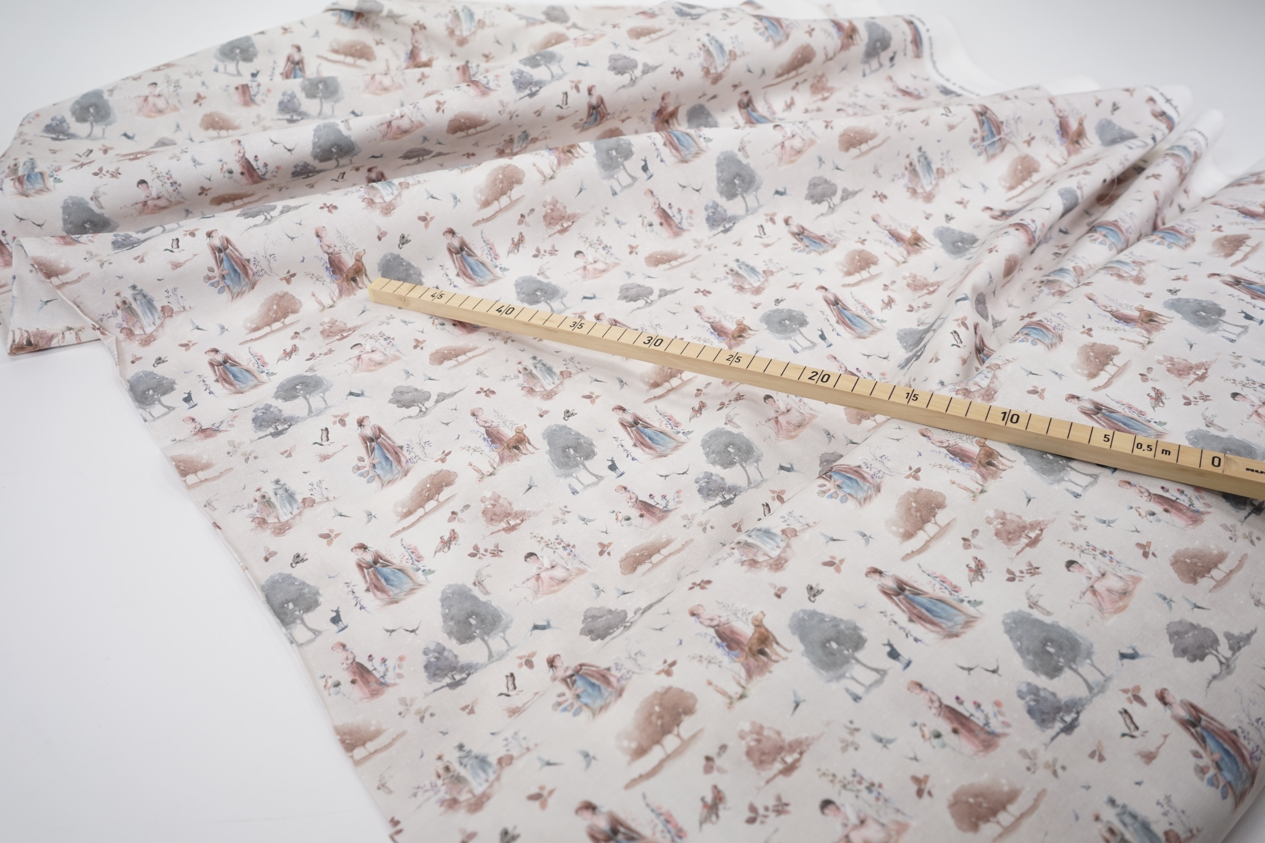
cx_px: 632
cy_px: 422
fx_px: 1054
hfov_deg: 61.9
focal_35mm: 30
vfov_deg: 43.6
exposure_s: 1/100
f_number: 6.3
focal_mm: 30
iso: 100
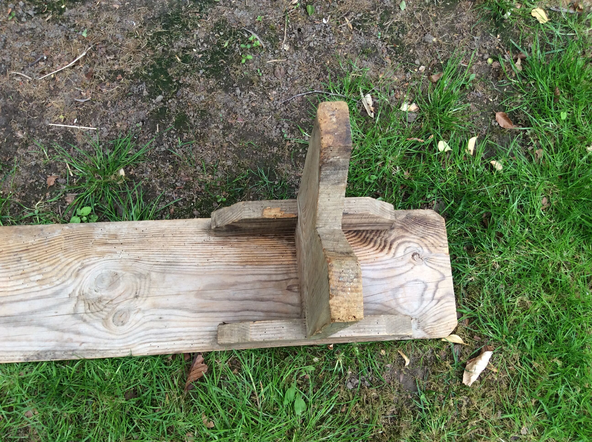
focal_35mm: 32
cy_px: 221
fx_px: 546
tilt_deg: -72.2
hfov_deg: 56.9
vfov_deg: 44.1
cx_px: 296
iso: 32
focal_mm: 3.3
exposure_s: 1/210
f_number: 2.4
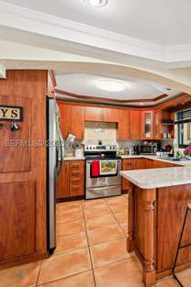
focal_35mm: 23
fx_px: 183
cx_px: 175
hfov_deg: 48.6
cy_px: 144
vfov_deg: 76.2
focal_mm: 15
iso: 360
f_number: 5.6
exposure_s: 1/15
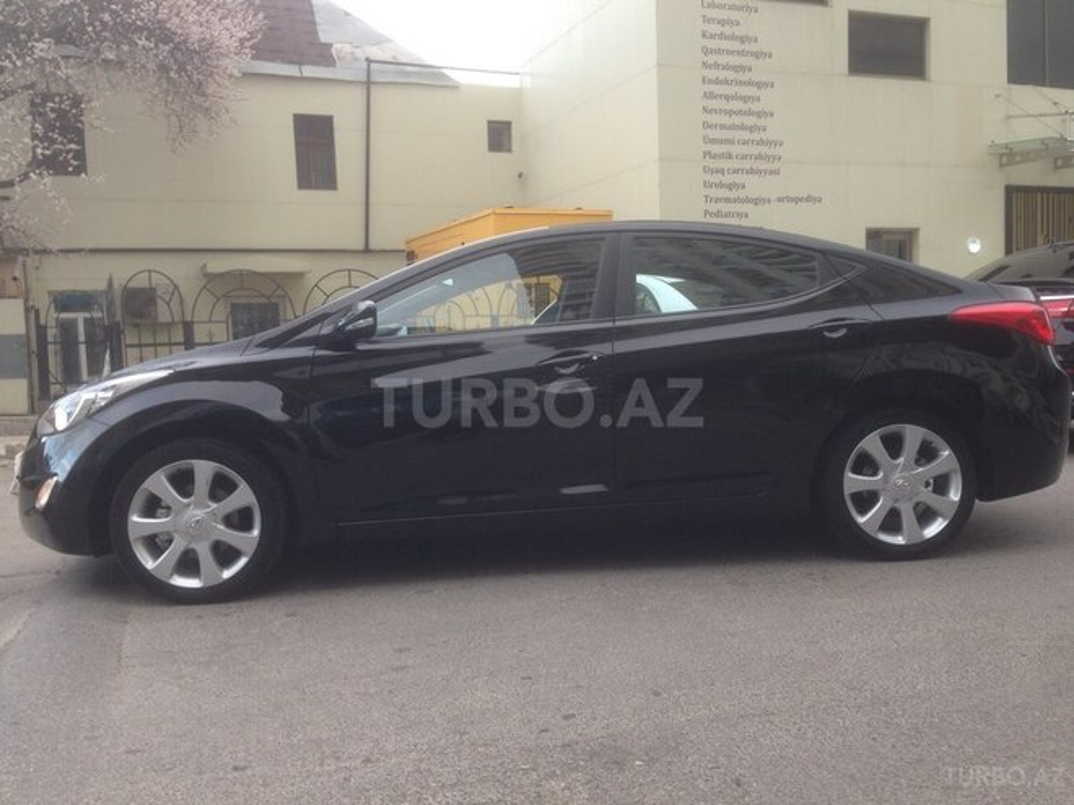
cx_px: 537
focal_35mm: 33
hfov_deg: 55.4
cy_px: 402
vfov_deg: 42.9
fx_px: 1024
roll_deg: +0.9
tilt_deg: -5.6
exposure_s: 1/60
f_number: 2.4
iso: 50
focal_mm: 4.12
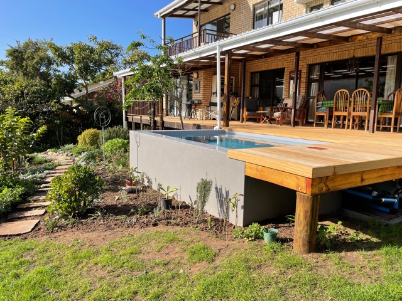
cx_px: 201
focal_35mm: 26
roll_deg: -0.7
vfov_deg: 53.1
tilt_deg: -7.7
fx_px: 302
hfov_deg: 67.3
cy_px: 150
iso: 32
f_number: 1.6
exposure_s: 1/2304
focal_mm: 4.2
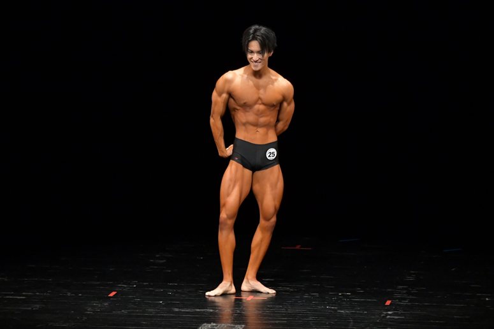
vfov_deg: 5.1
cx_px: 247
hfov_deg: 7.6
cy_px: 164
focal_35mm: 270
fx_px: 3703
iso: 4000
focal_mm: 180
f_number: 5.6
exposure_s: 1/400
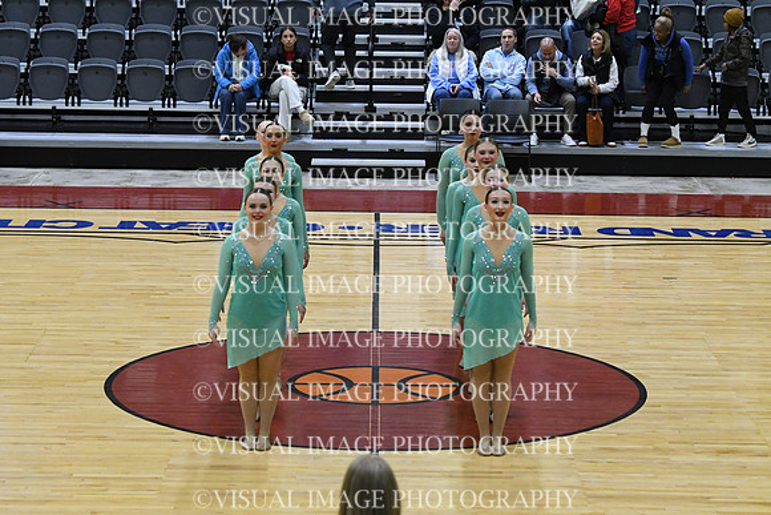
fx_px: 2635
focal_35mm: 123
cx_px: 386
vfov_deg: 11.2
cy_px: 258
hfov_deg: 16.6
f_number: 4
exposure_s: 1/500
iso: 5000
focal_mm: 82
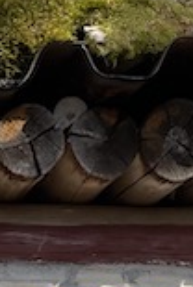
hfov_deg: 7.8
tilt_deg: +16.3
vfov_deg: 11.1
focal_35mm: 174
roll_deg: +0.7
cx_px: -80
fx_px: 1393
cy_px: 489
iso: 32
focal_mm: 4.2
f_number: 1.6
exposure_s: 1/1261
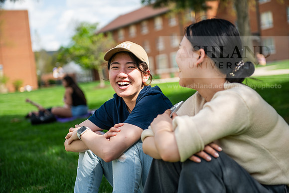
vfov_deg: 19.5
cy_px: 96
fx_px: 562
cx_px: 144
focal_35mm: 70
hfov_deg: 28.8
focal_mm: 70
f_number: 3.2
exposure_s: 1/500
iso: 80
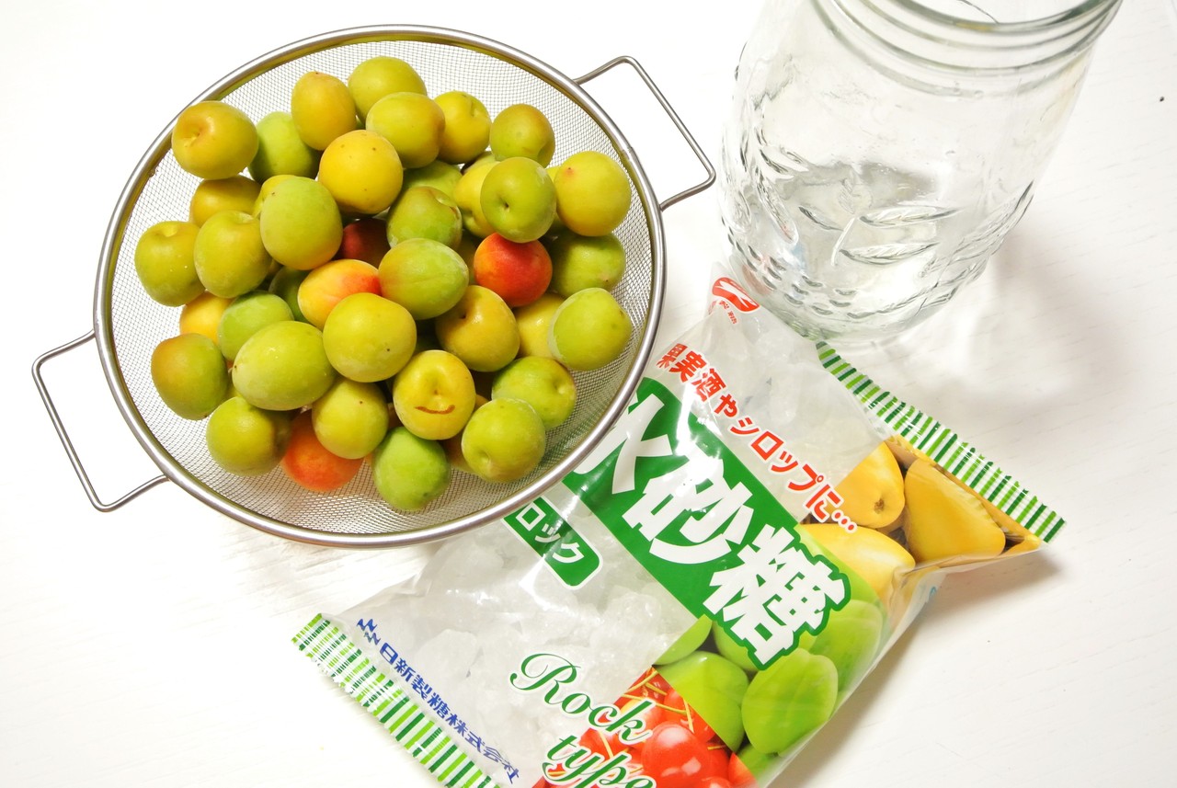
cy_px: 394
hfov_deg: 49.5
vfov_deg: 34.3
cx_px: 588
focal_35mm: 39
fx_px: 1277
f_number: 4
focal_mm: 14.5
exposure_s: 1/25
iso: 800
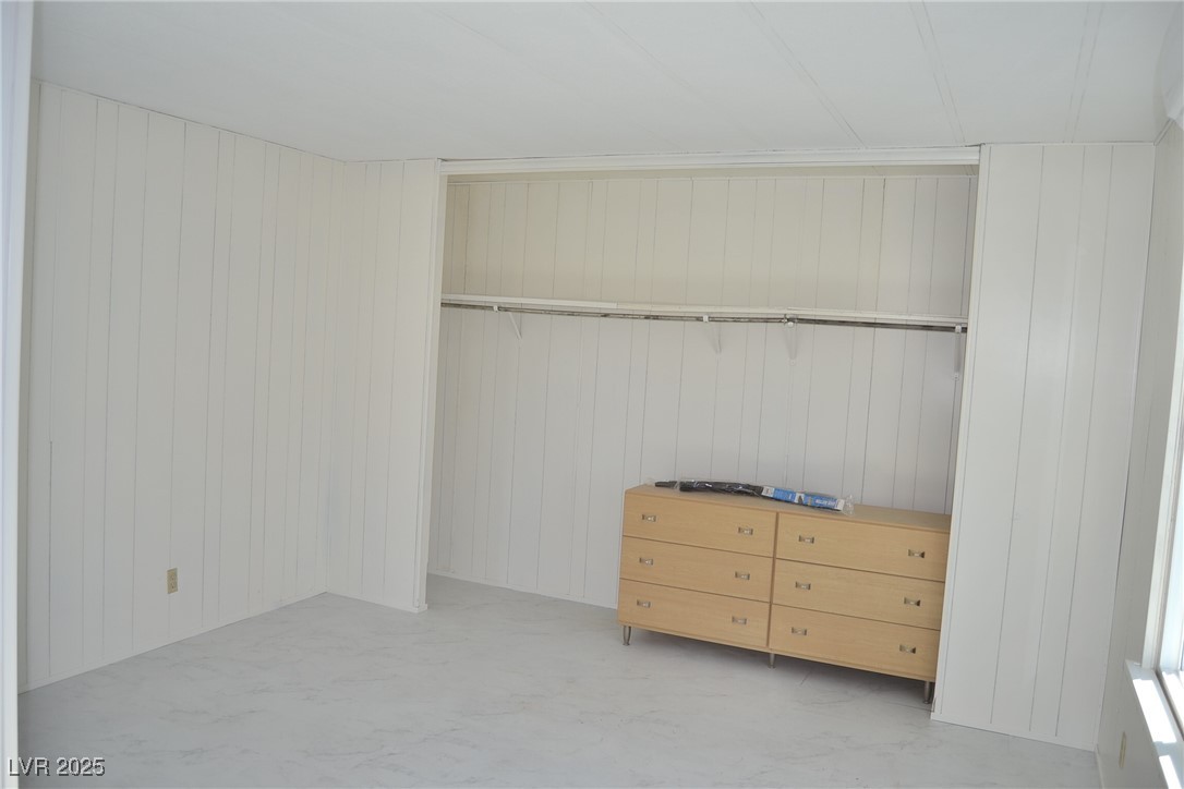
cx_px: 592
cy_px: 394
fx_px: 888
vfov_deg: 47.9
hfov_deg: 67.4
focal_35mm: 27
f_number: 3.5
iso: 100
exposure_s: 1/200
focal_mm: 18
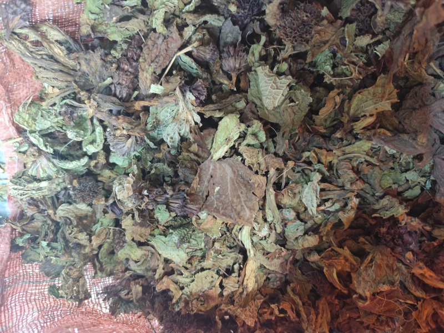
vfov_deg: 58.9
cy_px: 166
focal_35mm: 23
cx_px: 222
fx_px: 295
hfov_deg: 73.9
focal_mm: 6.19
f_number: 1.65
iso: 1000
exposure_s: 1/25
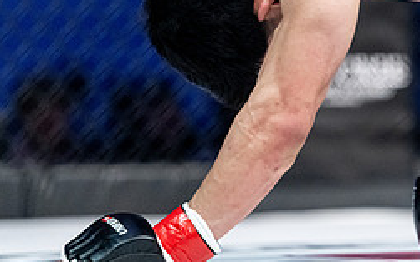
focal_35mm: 353
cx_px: 428
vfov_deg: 3.7
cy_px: 48
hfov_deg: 5.9
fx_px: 4041
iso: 3200
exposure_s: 1/1250
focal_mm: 150
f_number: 2
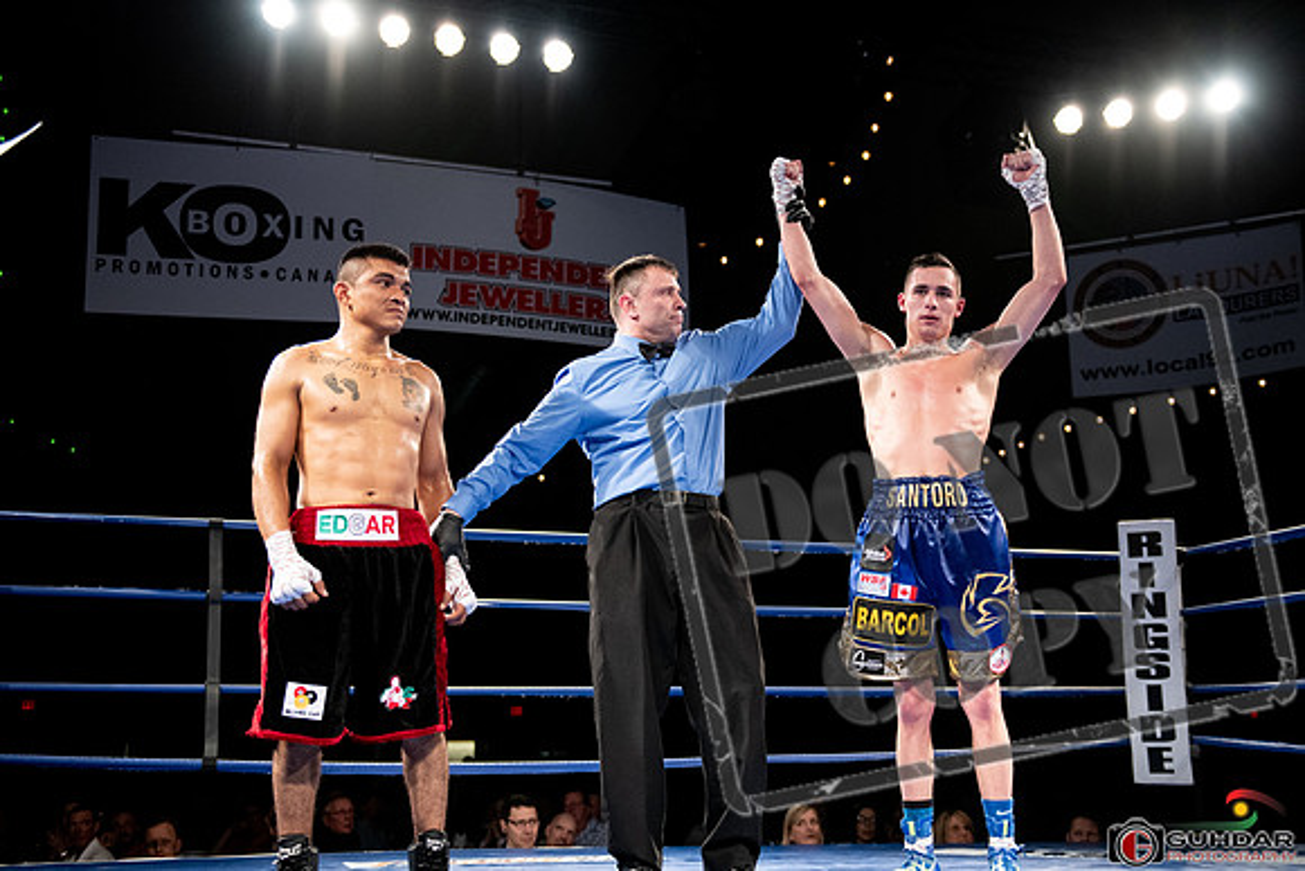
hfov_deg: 47.3
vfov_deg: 32.6
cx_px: 682
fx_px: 1490
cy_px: 437
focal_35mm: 41
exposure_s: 1/1000
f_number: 2.8
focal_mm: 38
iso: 2000
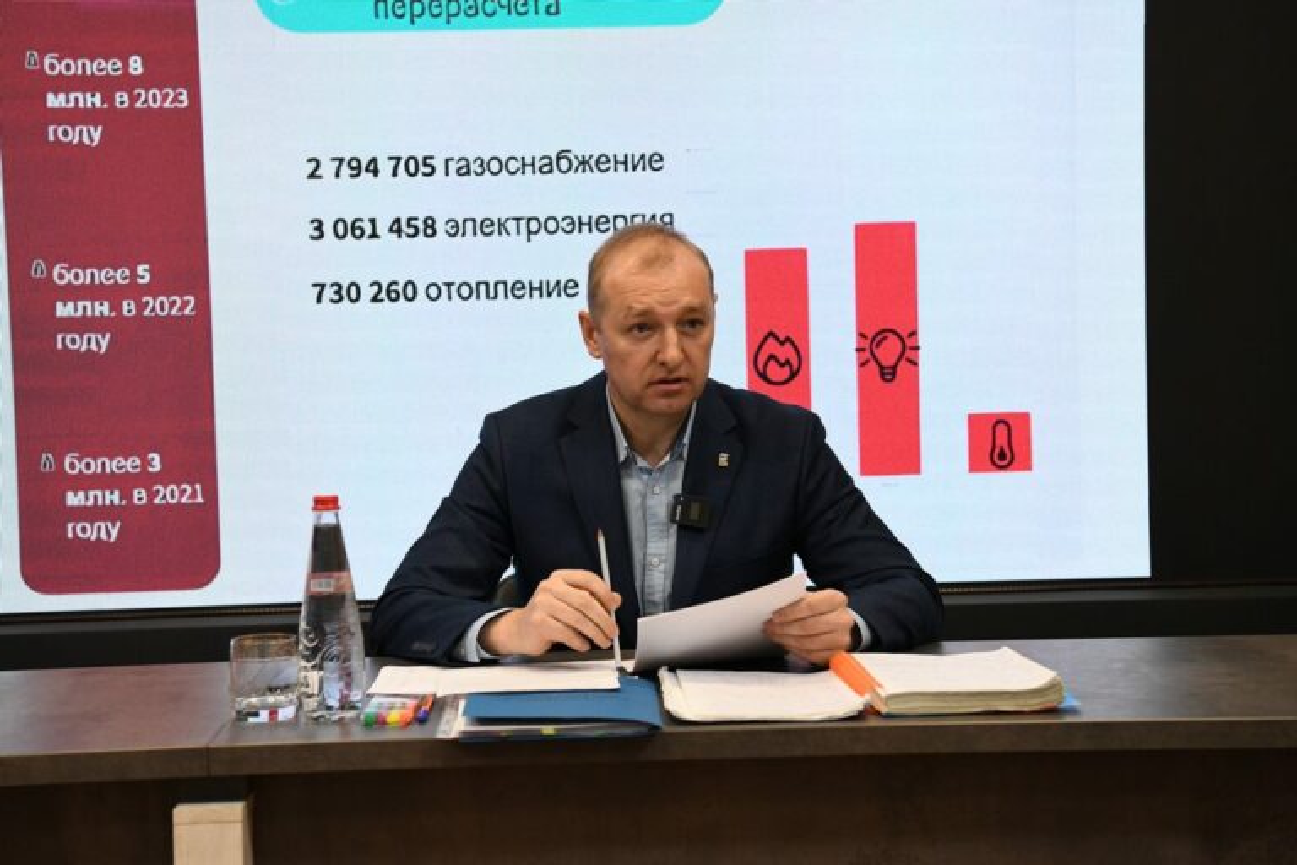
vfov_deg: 19.5
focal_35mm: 70
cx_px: 648
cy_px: 432
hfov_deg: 28.8
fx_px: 2522
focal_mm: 70
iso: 4000
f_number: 5
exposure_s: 1/250
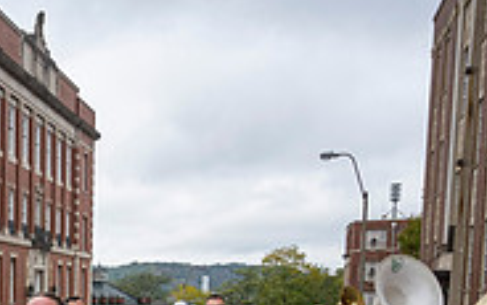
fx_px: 1022
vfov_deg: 15.5
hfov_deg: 23.5
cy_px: 471
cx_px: -154
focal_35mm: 77
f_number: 4
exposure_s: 1/1600
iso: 640
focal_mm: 24
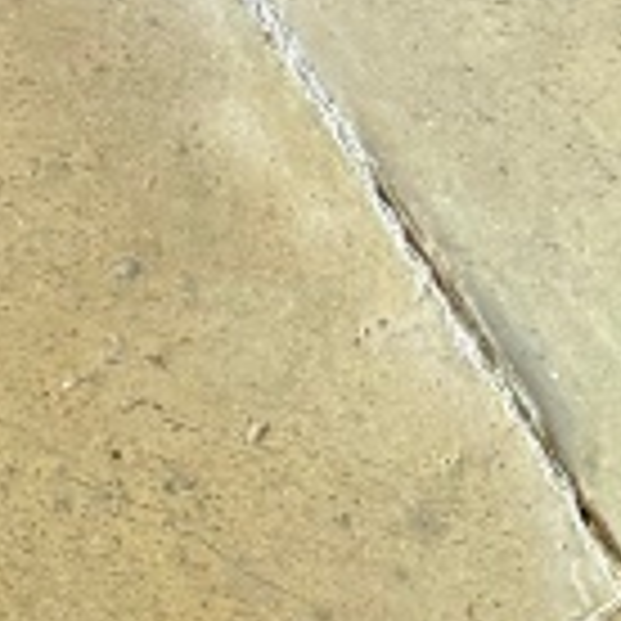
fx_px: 3755
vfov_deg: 8.4
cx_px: -729
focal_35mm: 185
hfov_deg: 8.8
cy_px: -1017
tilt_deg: -70.6
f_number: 1.78
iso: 250
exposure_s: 1/60
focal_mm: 6.76
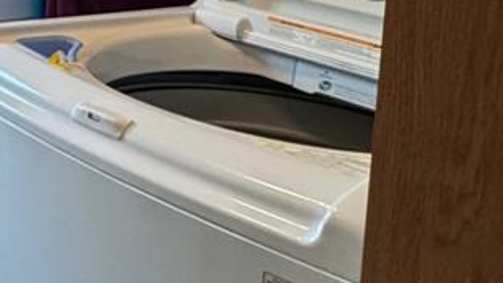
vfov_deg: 15.6
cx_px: -215
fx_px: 974
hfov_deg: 24.0
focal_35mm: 73
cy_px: -105
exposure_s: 1/60
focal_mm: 2.22
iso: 200
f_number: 2.2
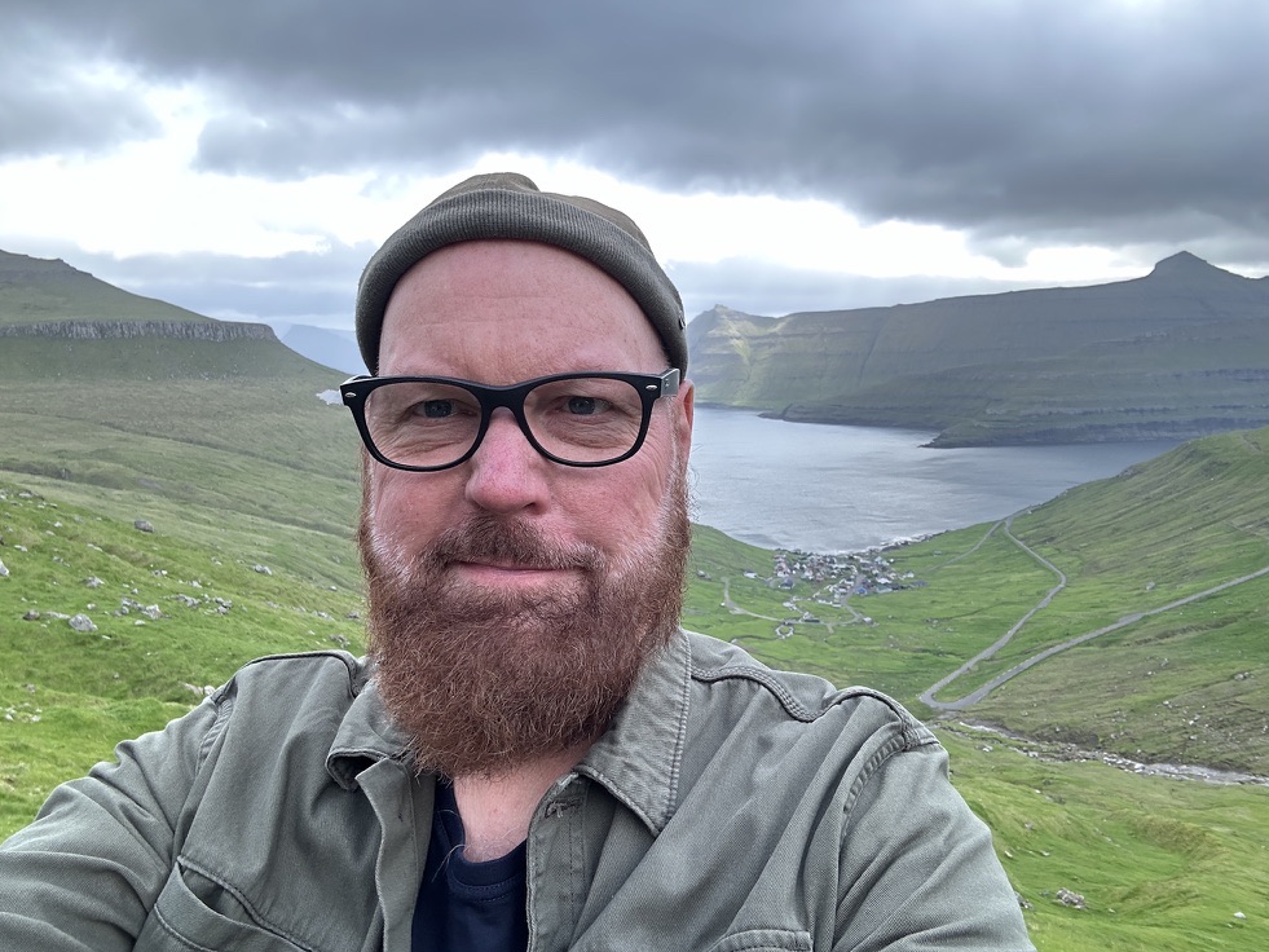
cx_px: 631
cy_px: 492
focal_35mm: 24
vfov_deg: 56.8
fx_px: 880
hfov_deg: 71.6
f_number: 1.9
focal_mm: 2.69
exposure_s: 1/177
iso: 25
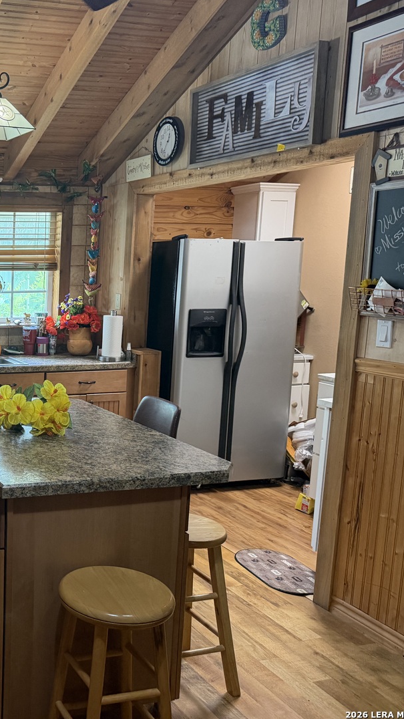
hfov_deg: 29.6
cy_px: 360
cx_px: -65
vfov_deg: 56.6
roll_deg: +0.2
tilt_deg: -7.9
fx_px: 667
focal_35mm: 35
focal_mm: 6.76
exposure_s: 1/120
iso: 400
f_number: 1.78
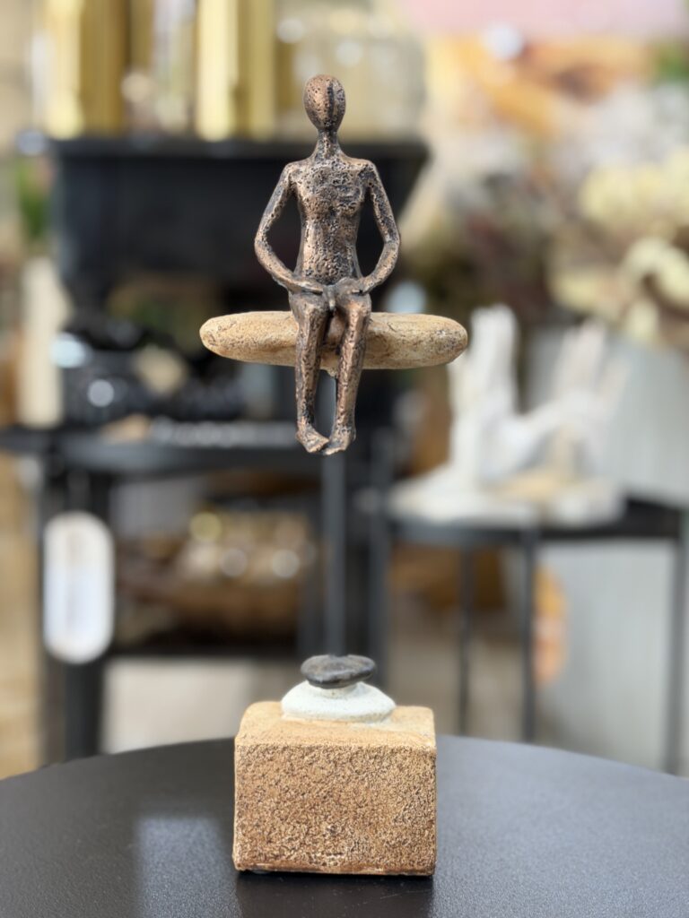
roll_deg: -1.5
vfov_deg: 39.7
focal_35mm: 48
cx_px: 344
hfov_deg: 30.3
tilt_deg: -5.0
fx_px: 1274
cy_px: 459
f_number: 1.78
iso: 250
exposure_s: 1/60
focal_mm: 6.76
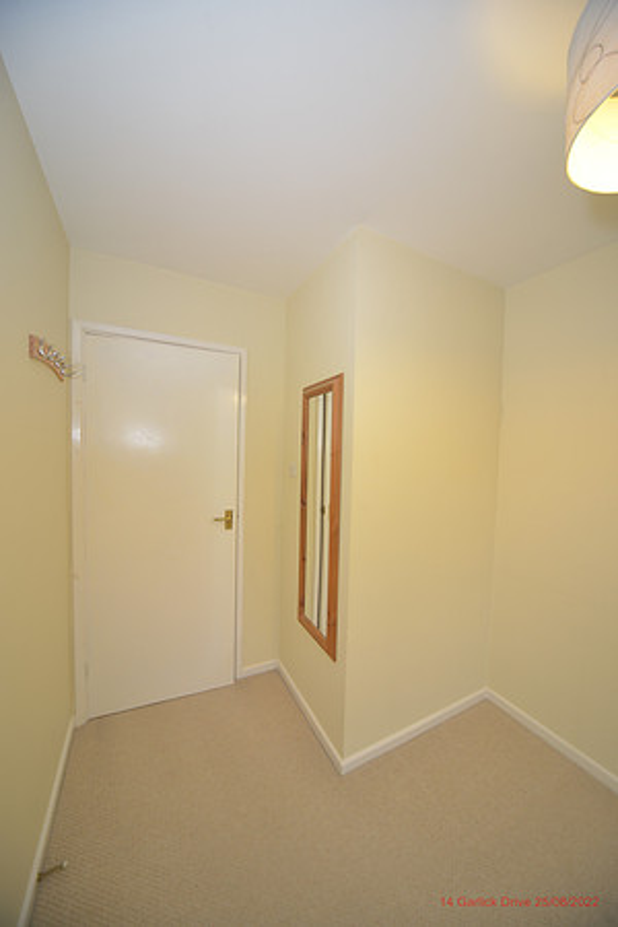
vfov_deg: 112.6
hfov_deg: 90.0
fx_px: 309
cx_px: 309
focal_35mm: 12
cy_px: 464
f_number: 5.6
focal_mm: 12
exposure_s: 1/30
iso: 500
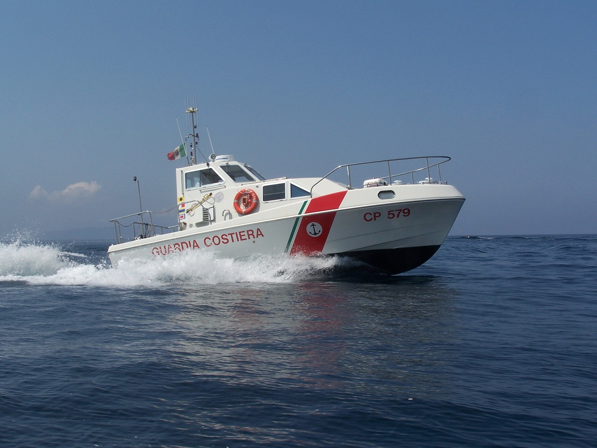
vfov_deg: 28.6
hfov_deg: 37.5
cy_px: 224
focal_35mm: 51
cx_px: 298
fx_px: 880
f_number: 6.3
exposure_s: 1/800
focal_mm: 8.5
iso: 80
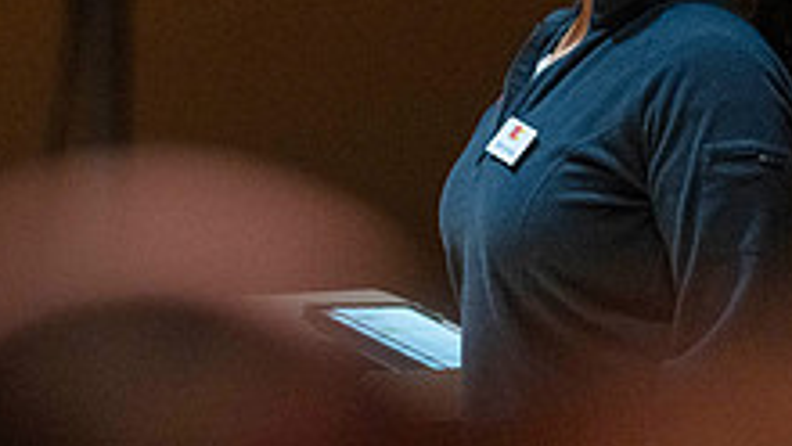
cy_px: 135
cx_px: 191
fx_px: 7879
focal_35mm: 375
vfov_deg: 3.2
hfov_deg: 5.8
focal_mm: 136
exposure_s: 1/200
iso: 5000
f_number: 2.8
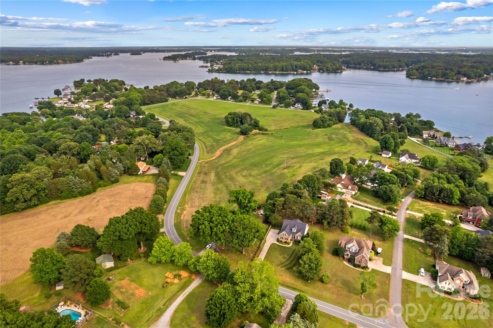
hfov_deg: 78.6
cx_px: 246
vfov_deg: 57.2
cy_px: 164
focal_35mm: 22
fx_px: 301
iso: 120
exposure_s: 1/800
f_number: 2.8
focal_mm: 8.38
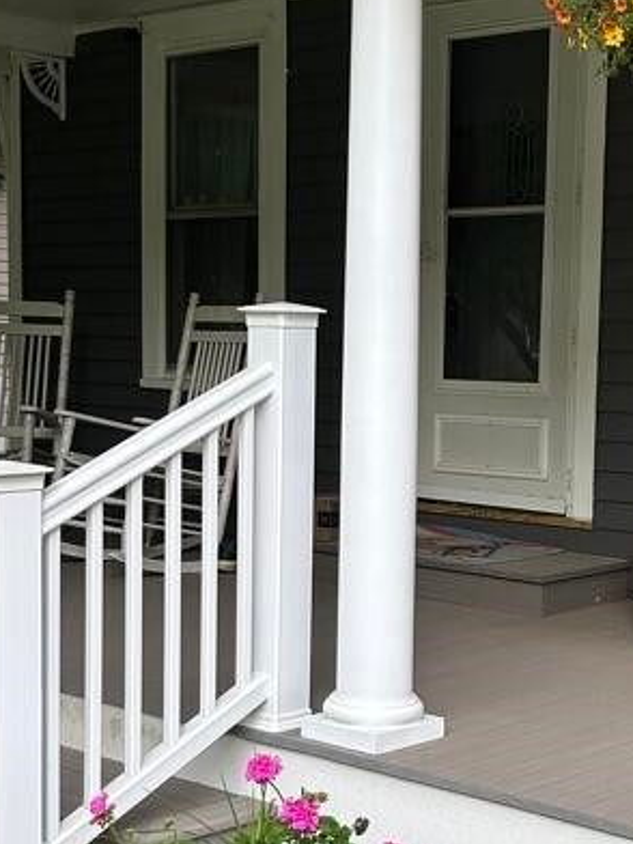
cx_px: 454
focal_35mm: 68
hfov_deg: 21.5
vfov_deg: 28.5
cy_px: 500
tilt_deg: -5.2
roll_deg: -2.0
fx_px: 1658
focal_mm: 5.7
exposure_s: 1/696
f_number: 1.5
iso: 50
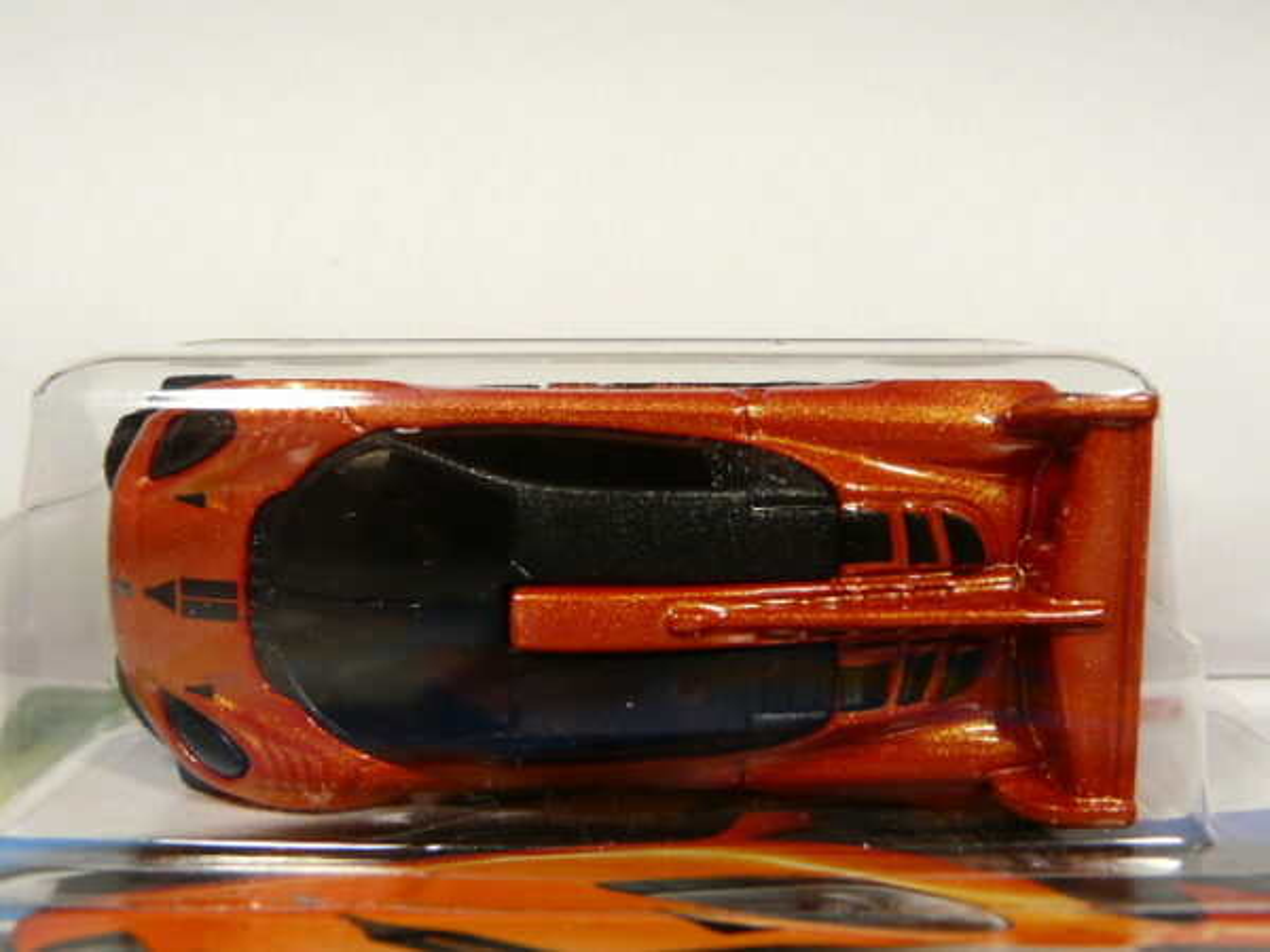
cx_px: 635
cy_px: 476
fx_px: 1431
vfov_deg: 36.8
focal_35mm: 39
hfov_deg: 47.9
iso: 100
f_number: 2.8
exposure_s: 1/60
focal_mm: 4.6
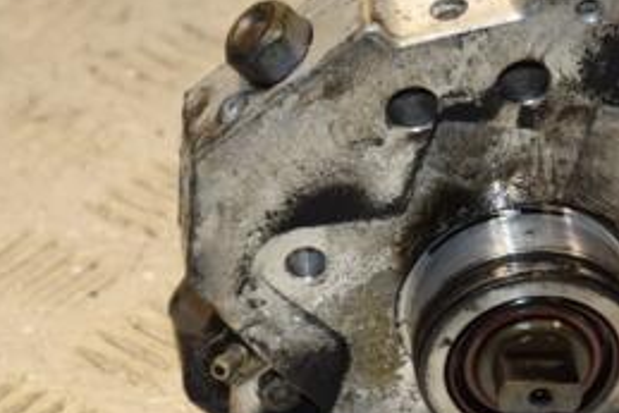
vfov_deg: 5.3
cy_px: 119
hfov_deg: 7.9
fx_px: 4476
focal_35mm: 260
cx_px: 459
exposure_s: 1/200
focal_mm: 75
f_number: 6.3
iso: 800
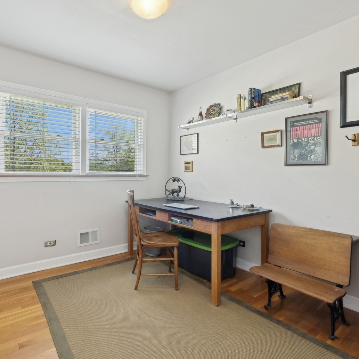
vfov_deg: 74.8
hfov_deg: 73.8
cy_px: 176
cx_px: 138
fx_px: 235
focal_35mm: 20
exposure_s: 1/15
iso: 200
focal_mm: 15
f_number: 9.5
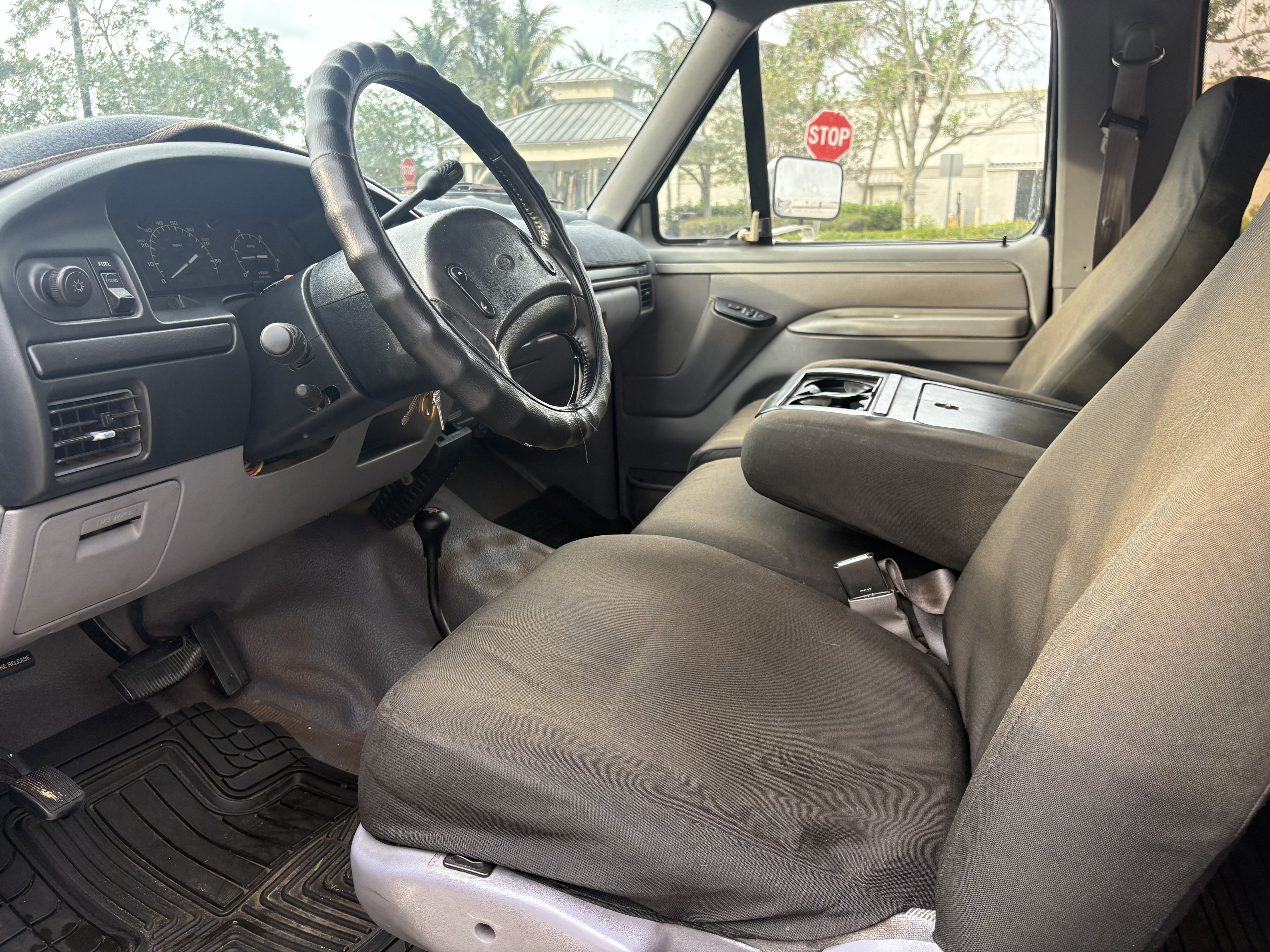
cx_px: 635
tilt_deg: -14.6
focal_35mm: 26
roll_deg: +1.6
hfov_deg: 67.3
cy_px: 476
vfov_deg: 53.1
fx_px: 954
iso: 100
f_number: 1.6
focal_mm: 5.96
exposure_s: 1/121
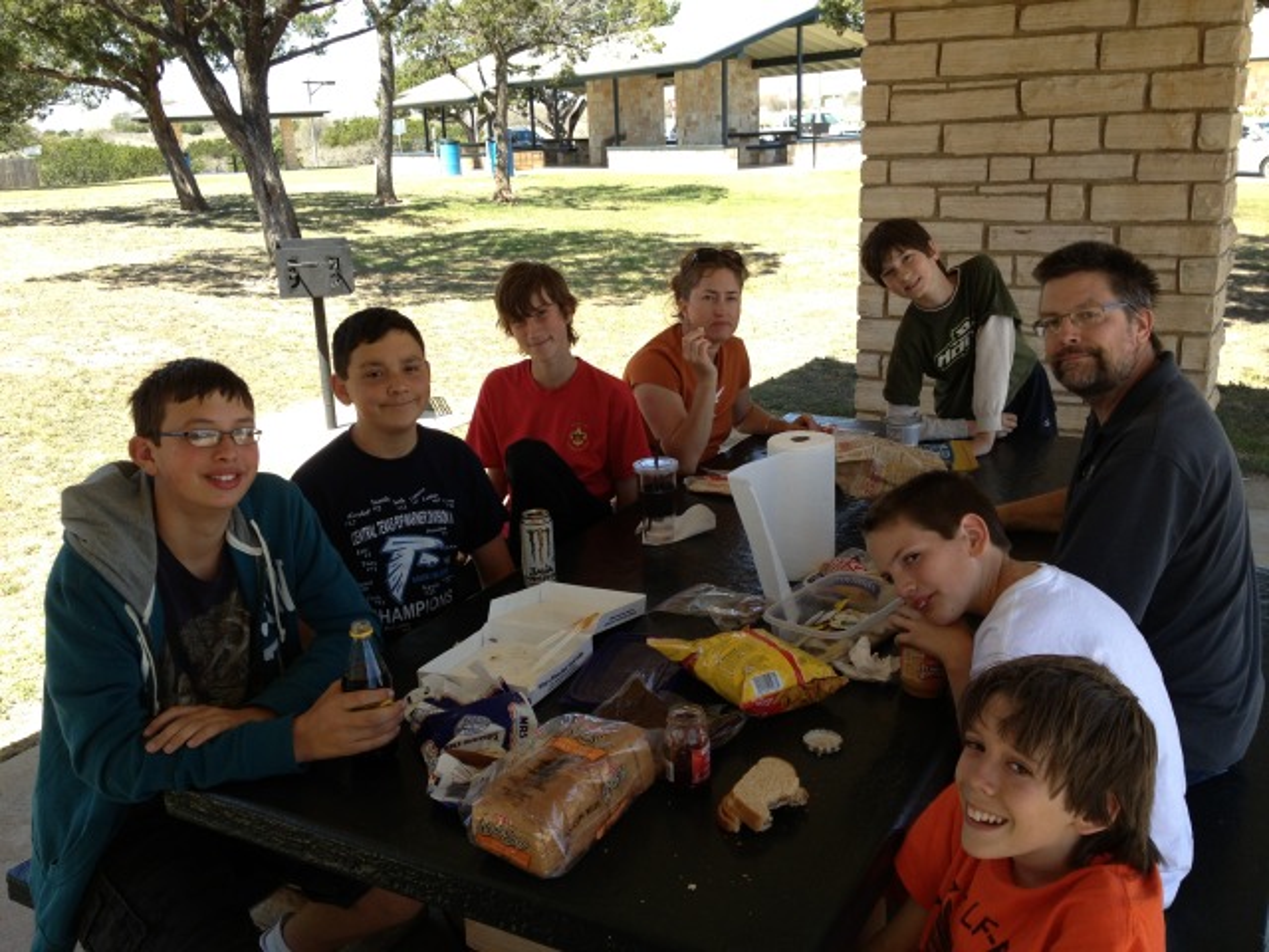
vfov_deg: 40.7
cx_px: 634
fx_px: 1283
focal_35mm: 35
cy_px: 476
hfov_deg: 52.6
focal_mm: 4.28
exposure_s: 1/330
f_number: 2.4
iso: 50
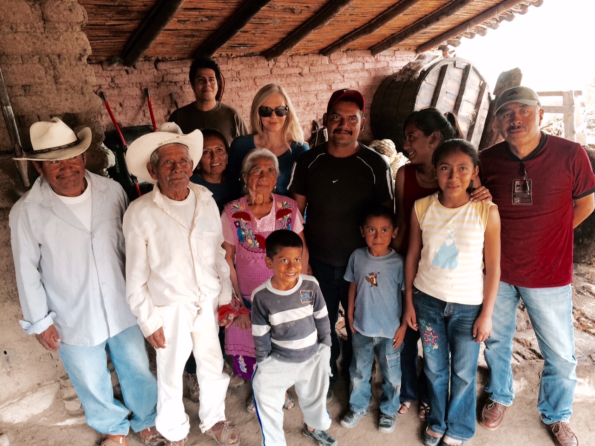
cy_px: 223
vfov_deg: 48.2
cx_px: 298
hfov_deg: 61.7
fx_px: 498
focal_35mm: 29
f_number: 2.2
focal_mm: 4.15
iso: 64
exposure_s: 1/30
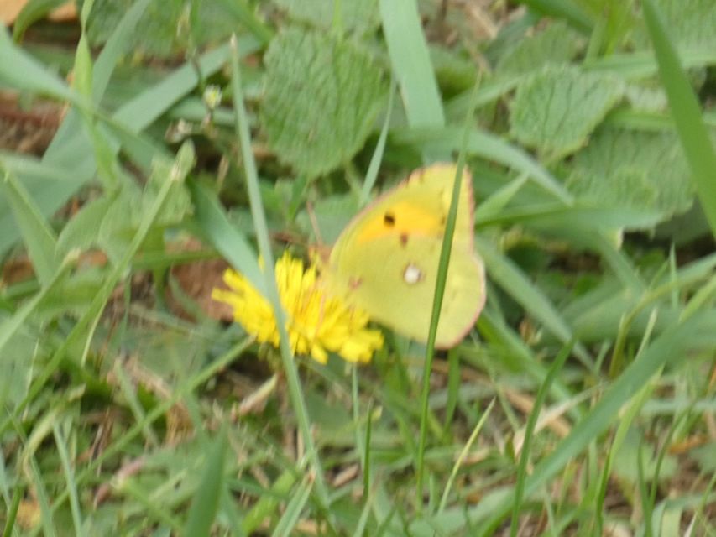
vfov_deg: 2.1
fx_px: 14833
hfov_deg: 2.8
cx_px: 358
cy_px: 268
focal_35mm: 717
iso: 250
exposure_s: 1/100
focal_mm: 128.4
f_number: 5.6
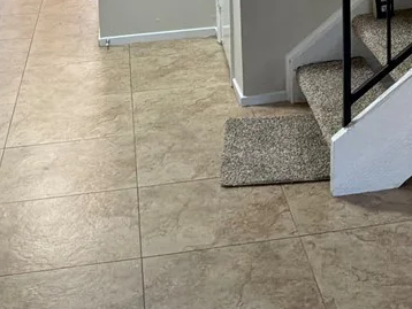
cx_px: 363
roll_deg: +0.3
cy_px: -116
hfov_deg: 23.8
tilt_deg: -9.2
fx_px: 953
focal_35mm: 80
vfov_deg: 17.1
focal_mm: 3
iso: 100
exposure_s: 1/60
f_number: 1.8
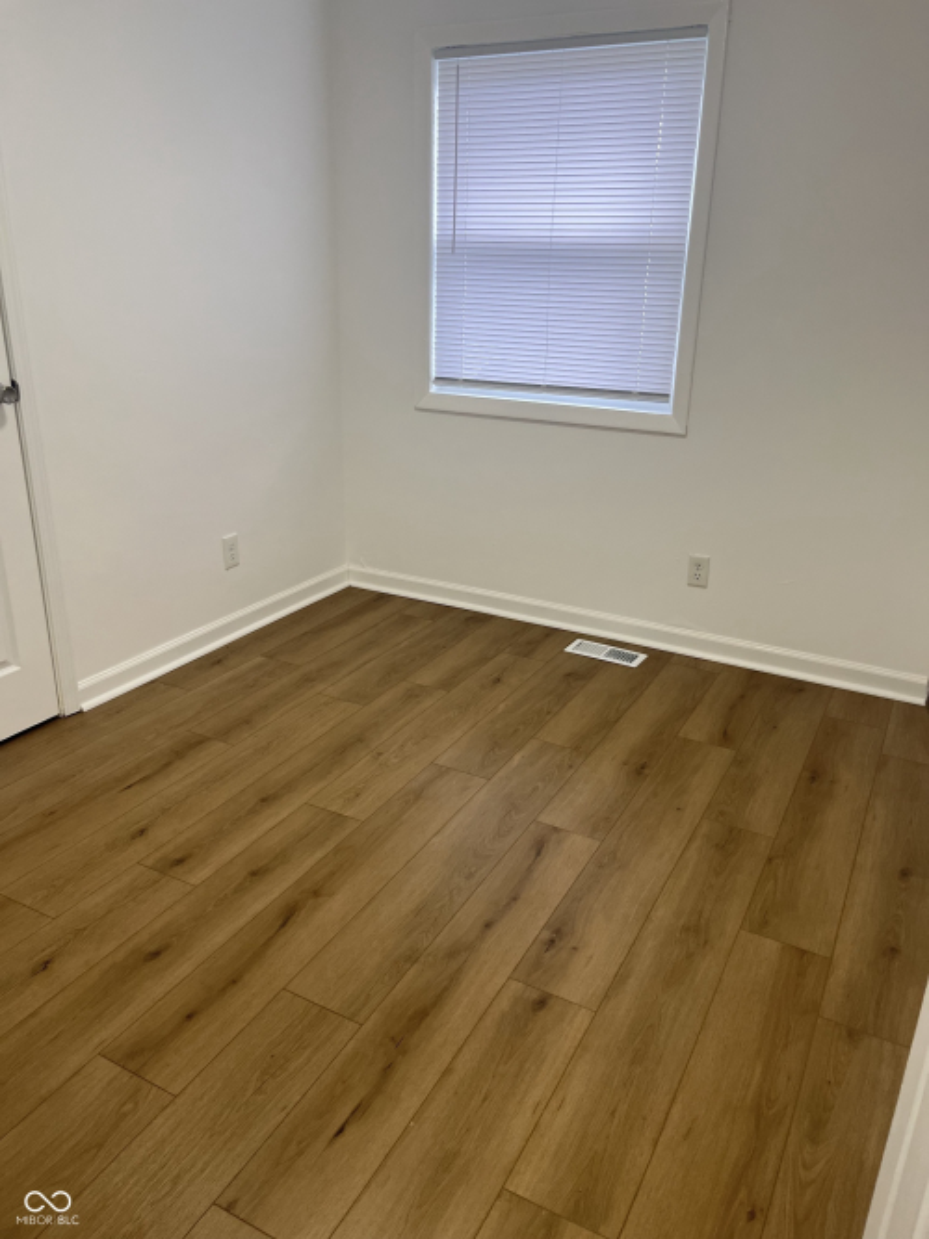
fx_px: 931
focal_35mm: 26
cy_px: 620
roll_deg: +0.2
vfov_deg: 67.3
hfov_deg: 53.0
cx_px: 464
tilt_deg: -20.5
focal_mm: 5.1
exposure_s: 1/120
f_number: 1.6
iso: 100
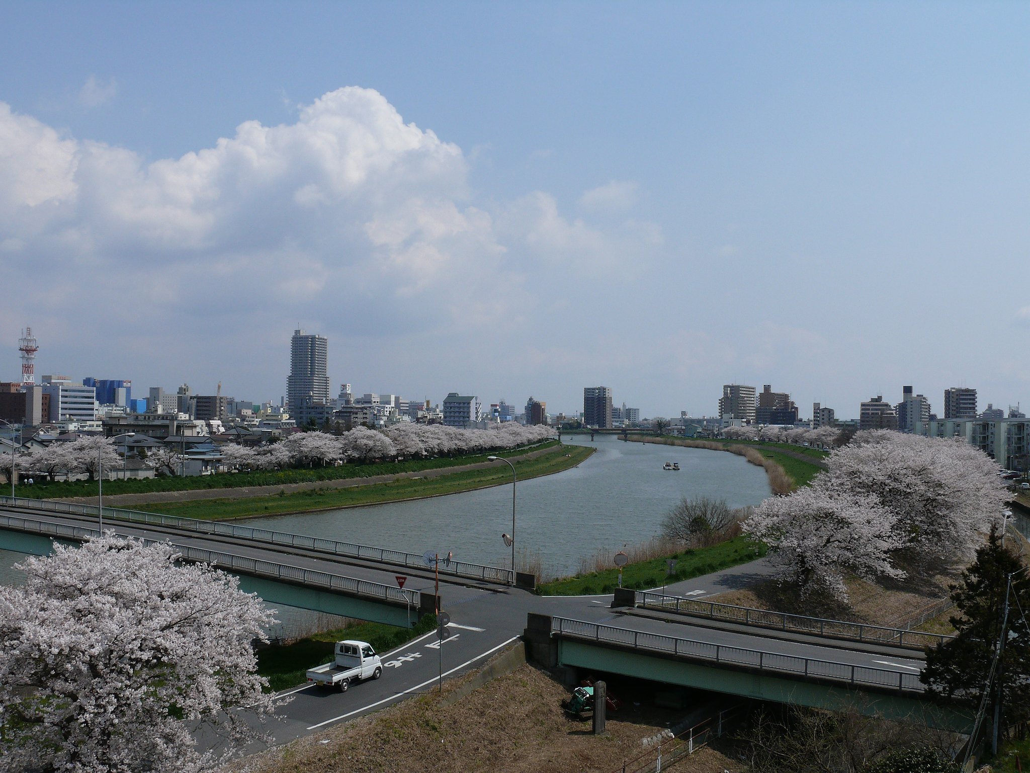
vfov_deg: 40.7
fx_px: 1041
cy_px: 386
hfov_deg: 52.6
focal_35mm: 35
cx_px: 515
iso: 100
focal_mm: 7.4
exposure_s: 1/640
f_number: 8
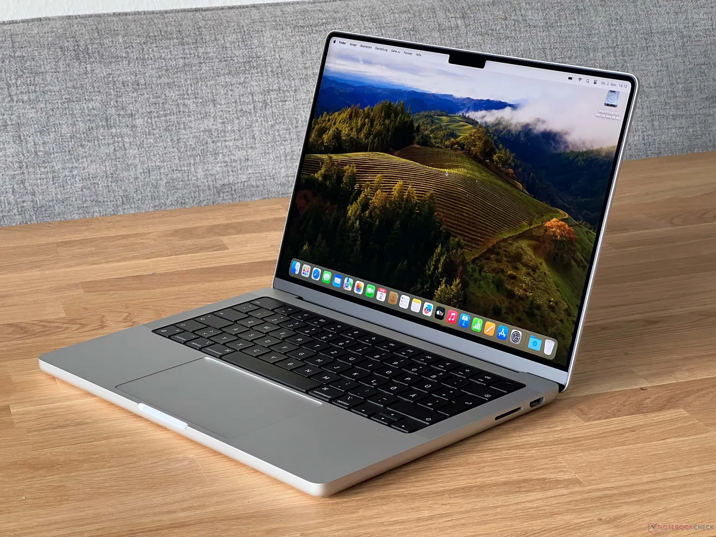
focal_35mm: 77
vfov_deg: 19.1
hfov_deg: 25.3
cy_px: 268
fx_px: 1593
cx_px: 358
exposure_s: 1/60
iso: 400
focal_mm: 9
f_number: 2.8
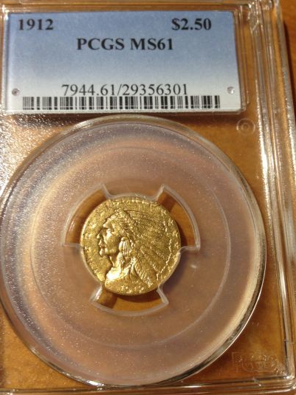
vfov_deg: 50.1
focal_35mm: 37
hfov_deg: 38.6
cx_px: 142
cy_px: 199
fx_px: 422
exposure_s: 1/20
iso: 50
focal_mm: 4.12
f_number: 2.4
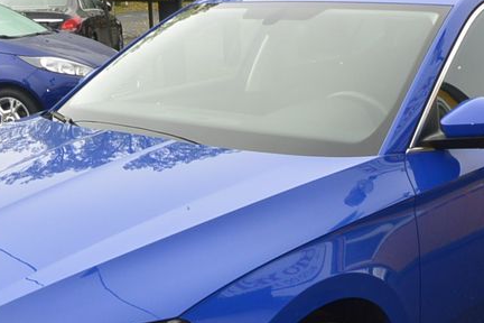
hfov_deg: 31.4
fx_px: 860
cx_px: 235
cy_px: 294
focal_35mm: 64
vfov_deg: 20.8
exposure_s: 1/250
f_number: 6.3
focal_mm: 10
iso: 160
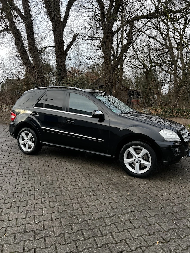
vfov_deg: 67.3
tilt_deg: -10.4
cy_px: 126
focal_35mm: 26
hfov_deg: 53.1
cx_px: 95
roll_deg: +0.2
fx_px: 190
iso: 50
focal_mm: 5.7
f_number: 1.5
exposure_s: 1/253
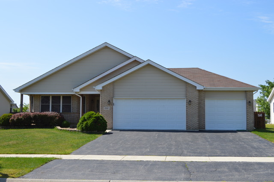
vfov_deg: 29.8
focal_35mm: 45
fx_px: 342
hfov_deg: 43.6
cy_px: 91
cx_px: 137
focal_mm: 30
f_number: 8
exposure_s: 1/250
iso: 100
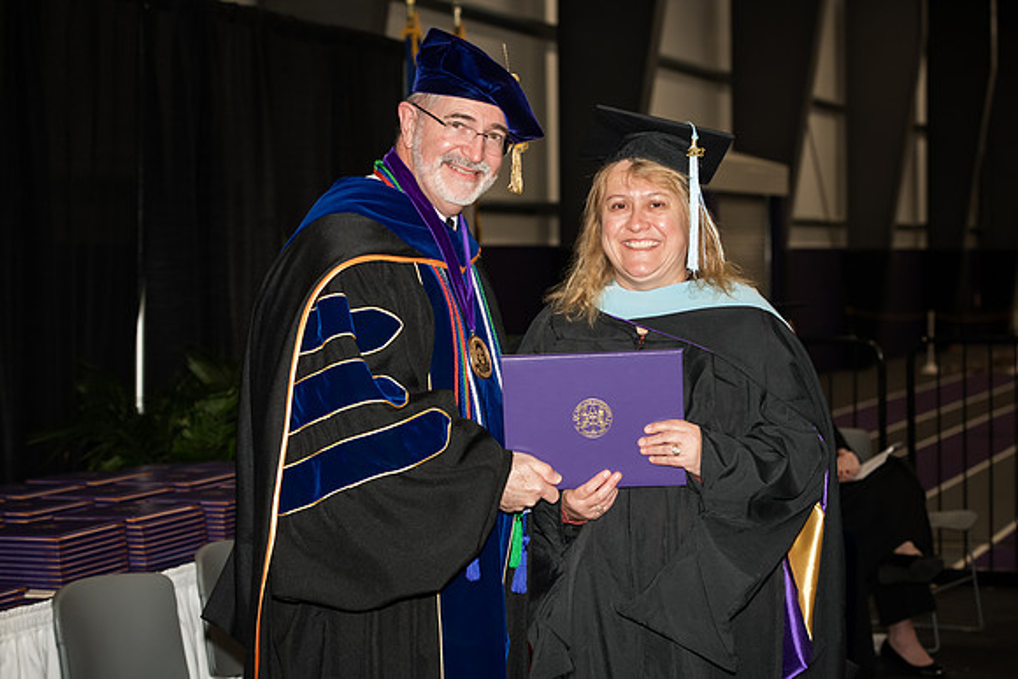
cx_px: 509
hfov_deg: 25.4
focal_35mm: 80
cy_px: 340
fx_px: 2263
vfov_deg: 17.1
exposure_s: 1/200
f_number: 5.6
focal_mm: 80
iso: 1000
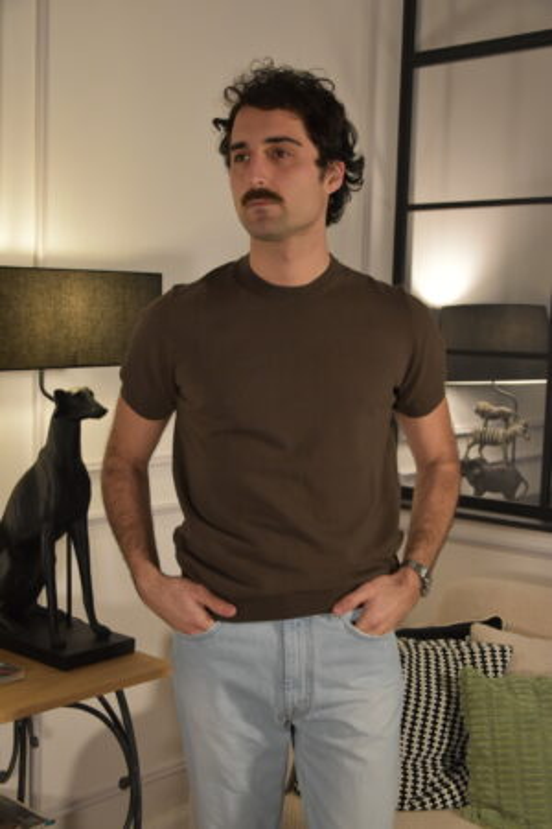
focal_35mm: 48
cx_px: 276
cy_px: 414
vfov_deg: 41.1
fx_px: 1104
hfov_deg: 28.1
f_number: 4.2
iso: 1600
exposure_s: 1/125
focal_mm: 32
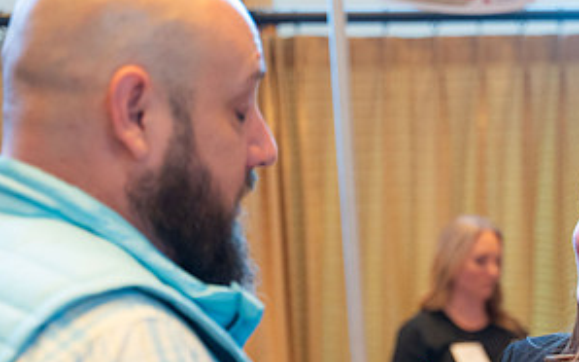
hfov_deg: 20.9
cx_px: 391
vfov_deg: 13.1
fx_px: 1562
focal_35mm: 99
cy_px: 308
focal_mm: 50
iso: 2500
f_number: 2.8
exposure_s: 1/125
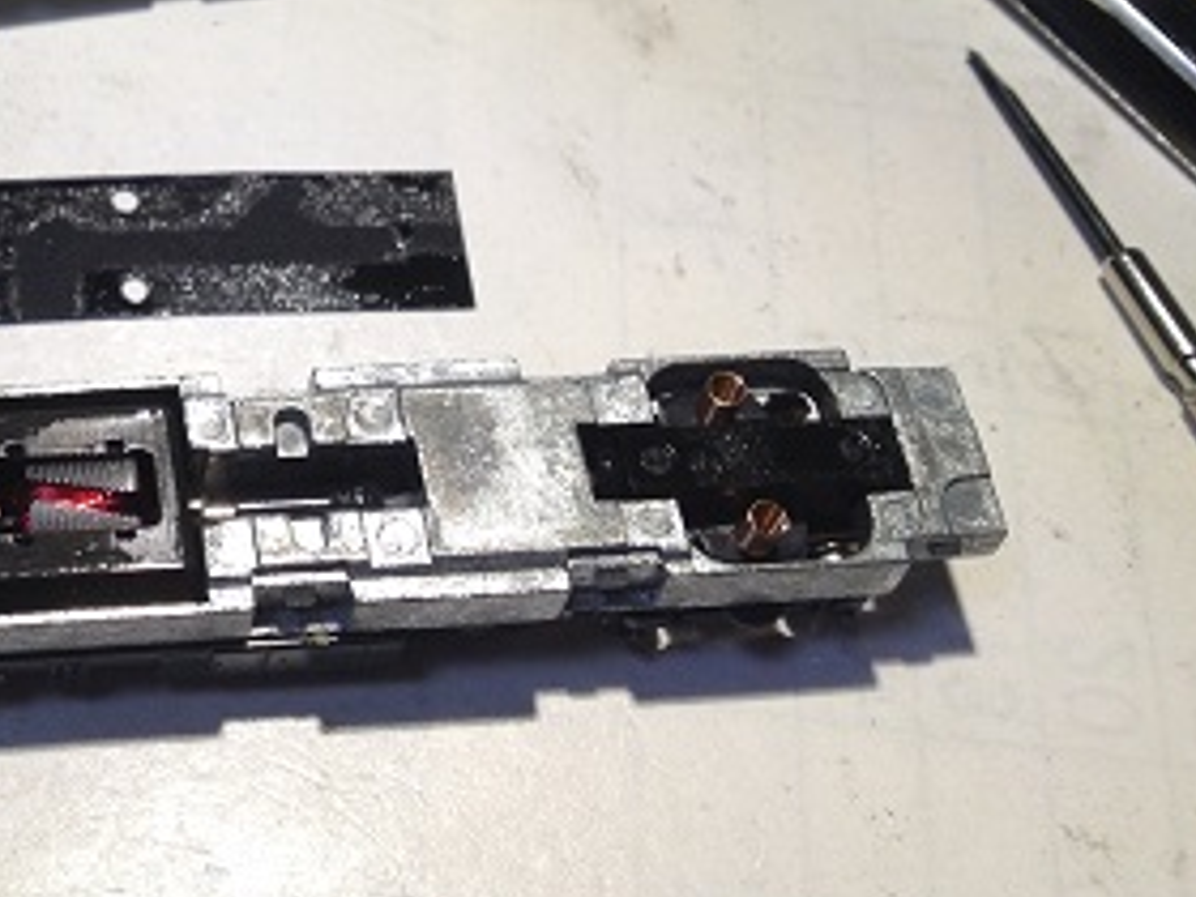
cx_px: -4
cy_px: 0
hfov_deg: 24.8
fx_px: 2591
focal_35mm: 75
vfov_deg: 19.1
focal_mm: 4.28
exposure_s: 1/60
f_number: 2.4
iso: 64
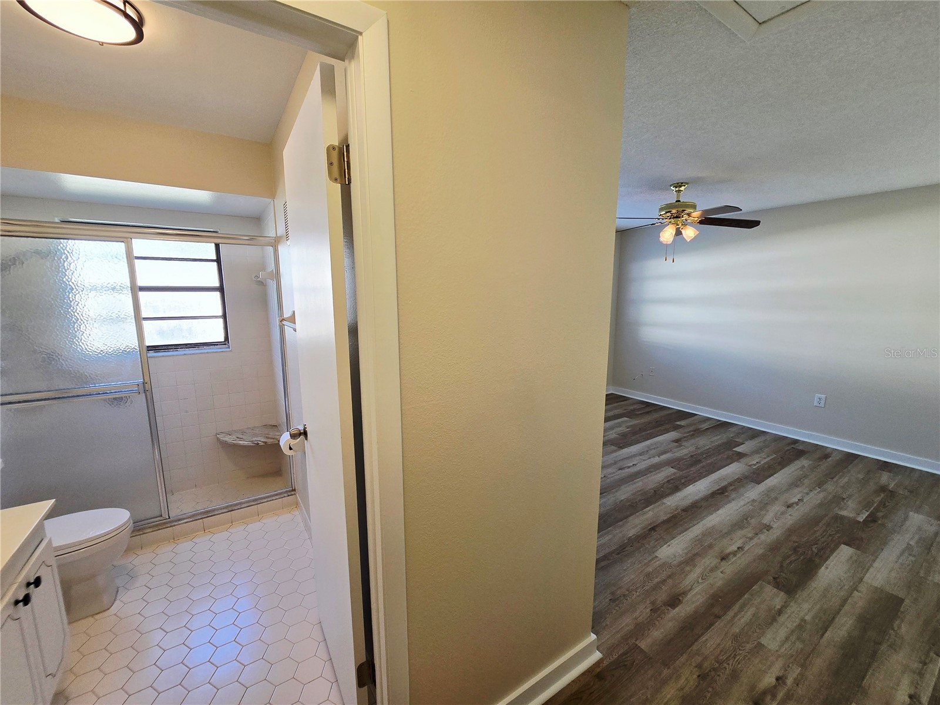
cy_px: 352
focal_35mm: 13
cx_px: 470
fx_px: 353
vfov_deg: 89.9
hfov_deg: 106.2
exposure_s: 1/120
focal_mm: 2.2
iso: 64
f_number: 2.2
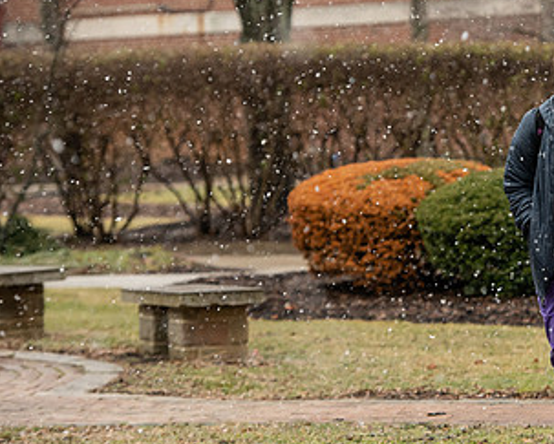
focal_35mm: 243
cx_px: 501
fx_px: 3988
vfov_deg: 6.4
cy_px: 189
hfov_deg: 7.9
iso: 640
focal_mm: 122
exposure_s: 1/500
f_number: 4
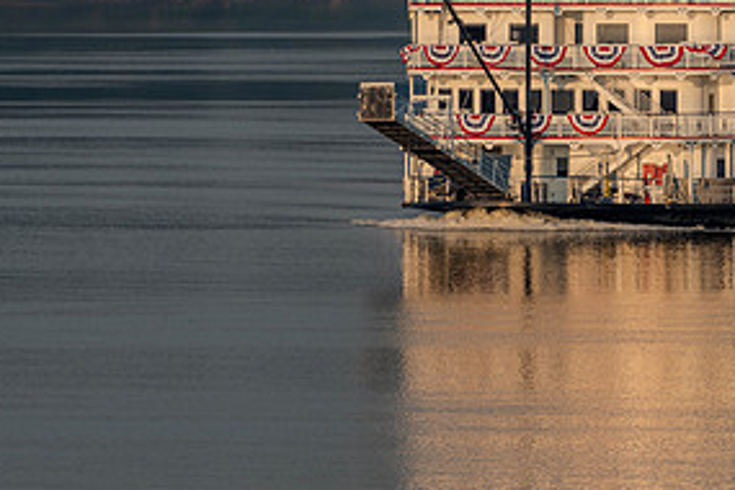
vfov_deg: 2.3
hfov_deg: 3.4
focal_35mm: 610
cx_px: 689
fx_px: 12453
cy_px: 151
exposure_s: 1/160
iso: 64
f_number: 8
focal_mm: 300
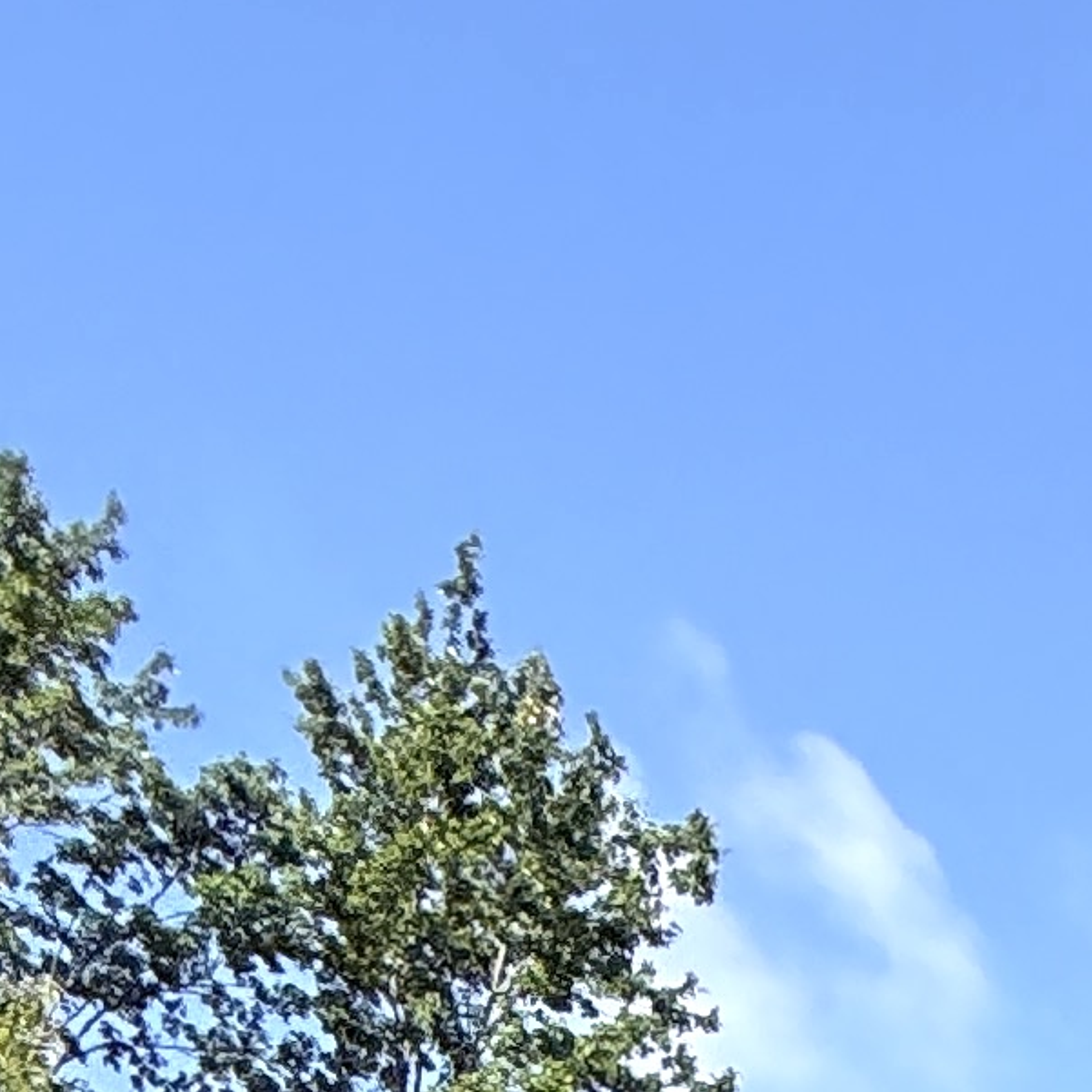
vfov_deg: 13.4
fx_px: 2962
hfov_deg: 15.5
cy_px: 2811
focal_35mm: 83
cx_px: 2338
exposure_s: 1/1050
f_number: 2.2
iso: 50
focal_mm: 2.22
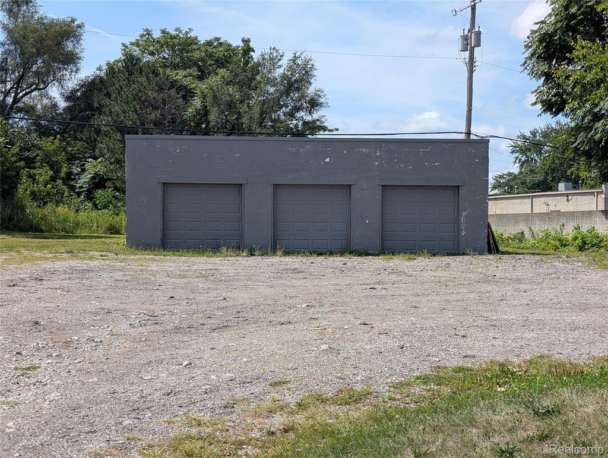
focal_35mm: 49
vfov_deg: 29.7
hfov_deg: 38.9
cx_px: 304
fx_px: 862
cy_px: 229
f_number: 1.68
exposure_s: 1/1041
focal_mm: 6.9
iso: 21
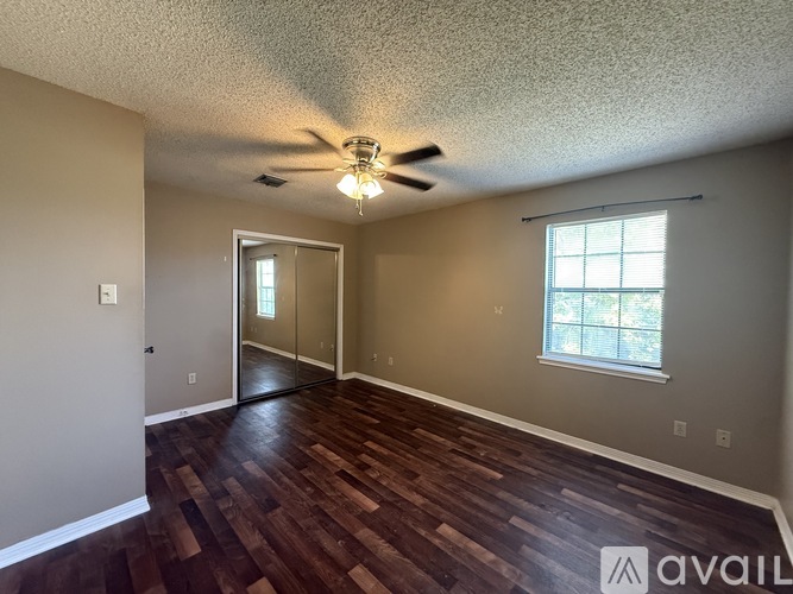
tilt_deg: -1.0
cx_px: 396
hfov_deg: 102.1
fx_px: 321
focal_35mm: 14
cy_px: 297
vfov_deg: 85.7
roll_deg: -1.0
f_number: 2.2
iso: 640
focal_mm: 2.22
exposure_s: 1/60
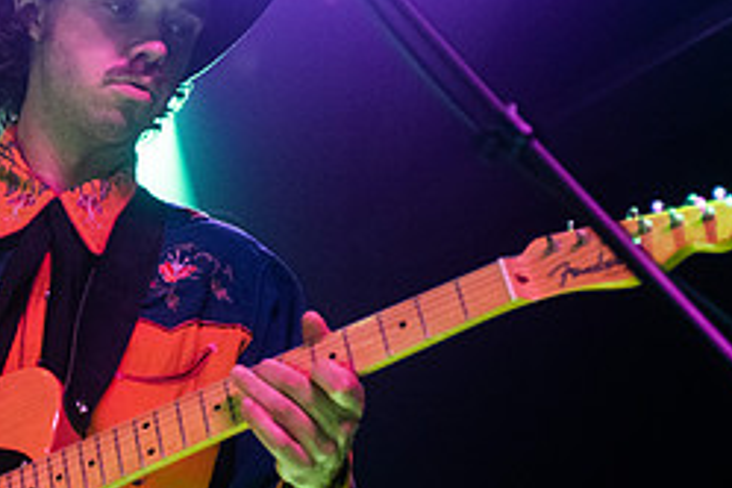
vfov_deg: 10.2
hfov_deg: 14.9
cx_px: -47
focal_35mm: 135
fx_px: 2745
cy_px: 210
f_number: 3.2
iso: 3200
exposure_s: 1/125
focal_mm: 58
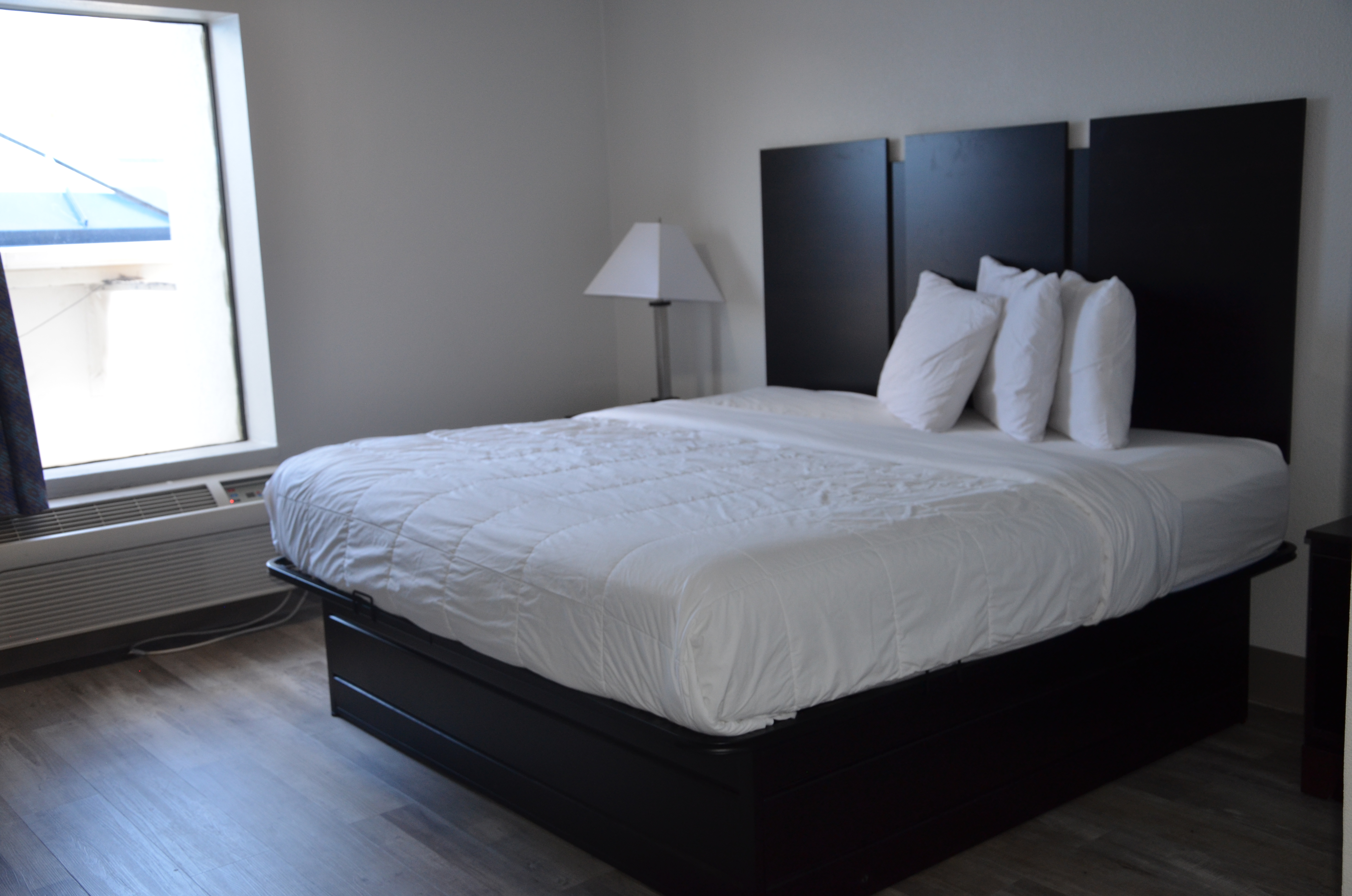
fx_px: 1405
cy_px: 448
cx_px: 676
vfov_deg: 35.3
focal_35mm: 38
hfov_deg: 51.4
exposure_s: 1/80
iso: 500
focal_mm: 25
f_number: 4.5
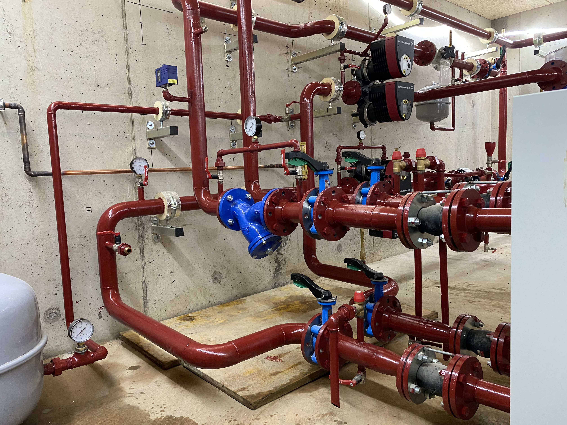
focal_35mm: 26
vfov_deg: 53.1
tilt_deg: -5.9
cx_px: 284
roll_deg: +2.0
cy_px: 212
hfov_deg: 67.3
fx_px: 426
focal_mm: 4.25
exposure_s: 1/50
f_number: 1.8
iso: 320
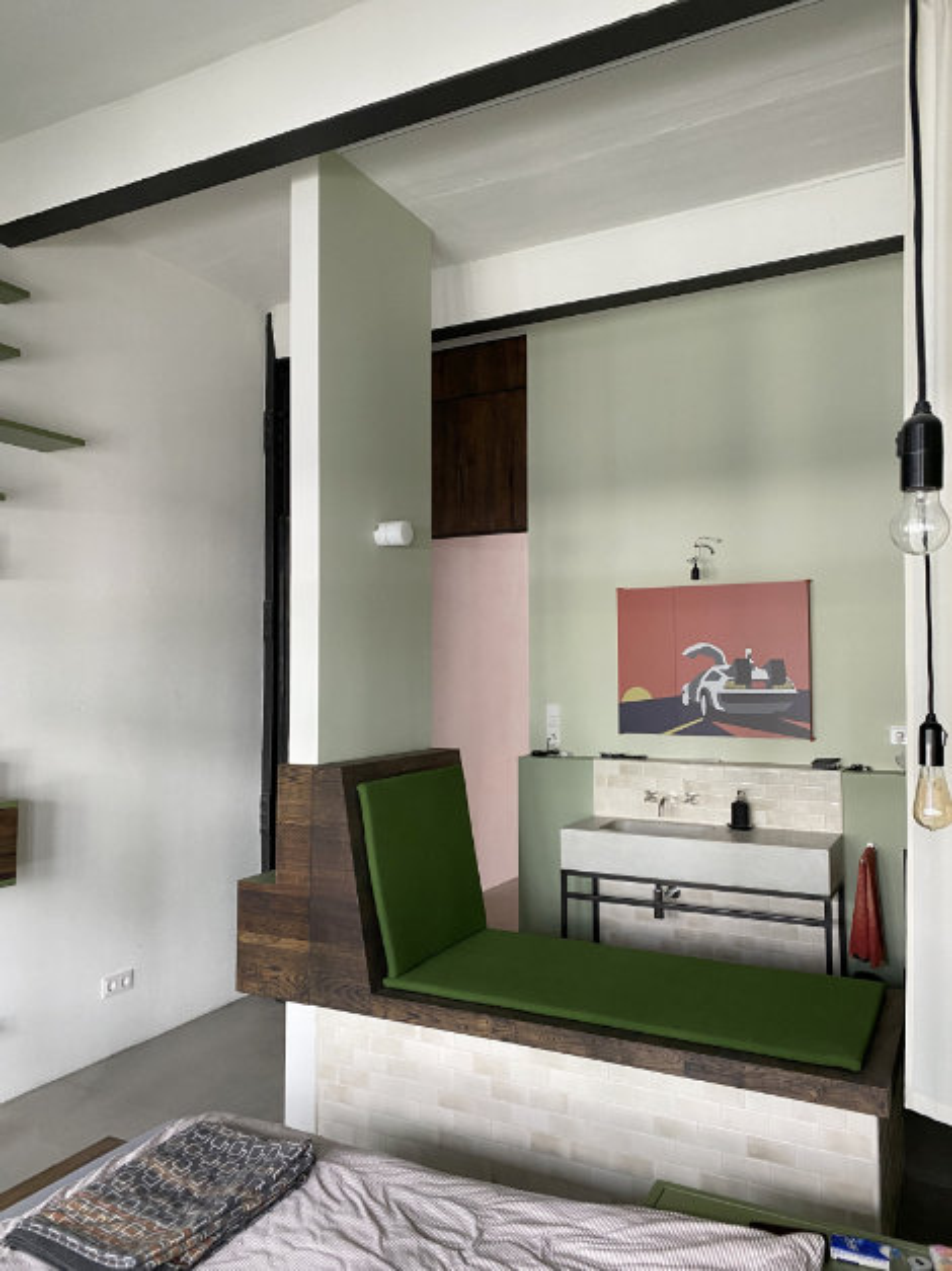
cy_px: 636
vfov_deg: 67.3
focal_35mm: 26
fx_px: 954
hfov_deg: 53.0
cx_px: 476
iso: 125
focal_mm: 4.2
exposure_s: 1/79
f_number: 1.8
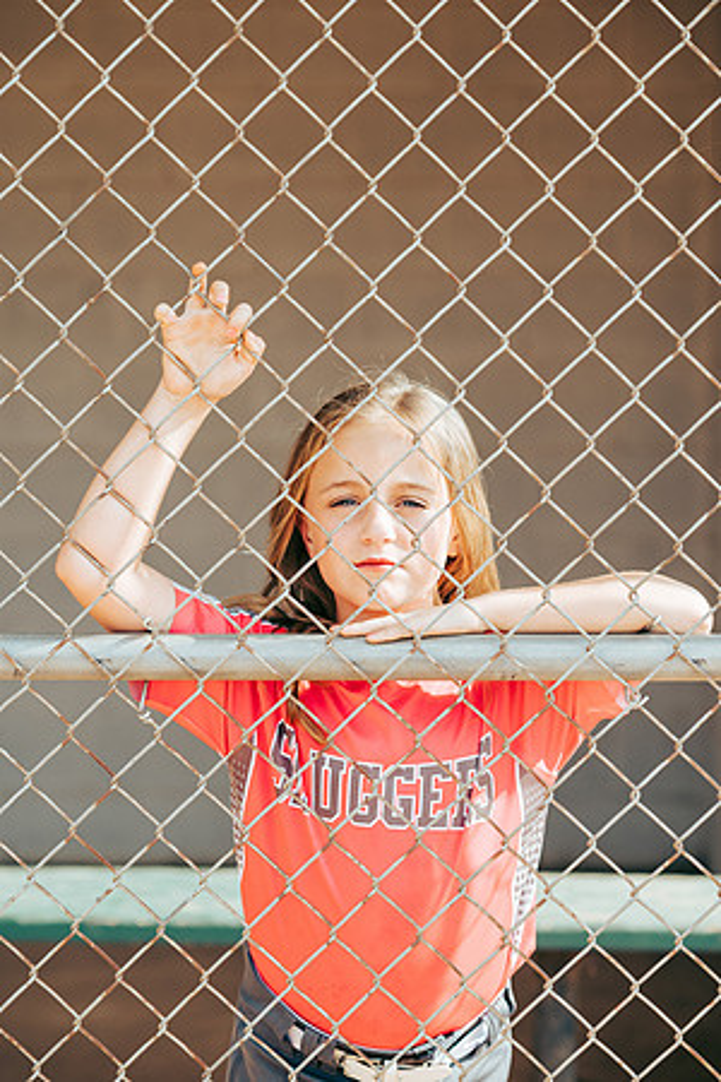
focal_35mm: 85
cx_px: 360
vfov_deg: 23.9
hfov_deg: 16.1
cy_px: 541
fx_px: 2553
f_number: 2.8
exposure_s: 1/1250
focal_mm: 85
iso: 160
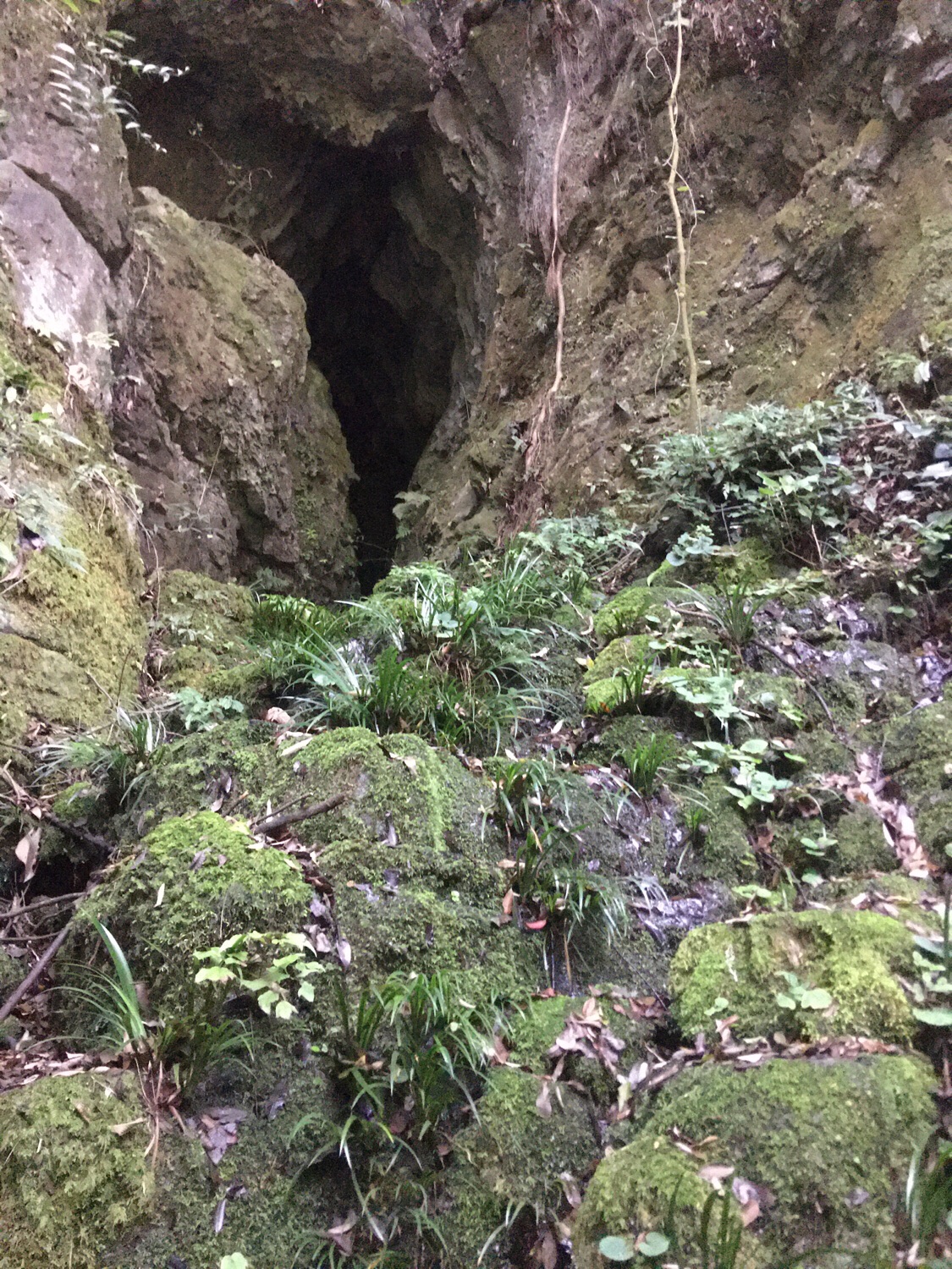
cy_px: 634
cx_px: 476
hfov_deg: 48.2
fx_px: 1063
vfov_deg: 61.7
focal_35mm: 29
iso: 1250
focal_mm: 4.15
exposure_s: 1/100
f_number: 2.2
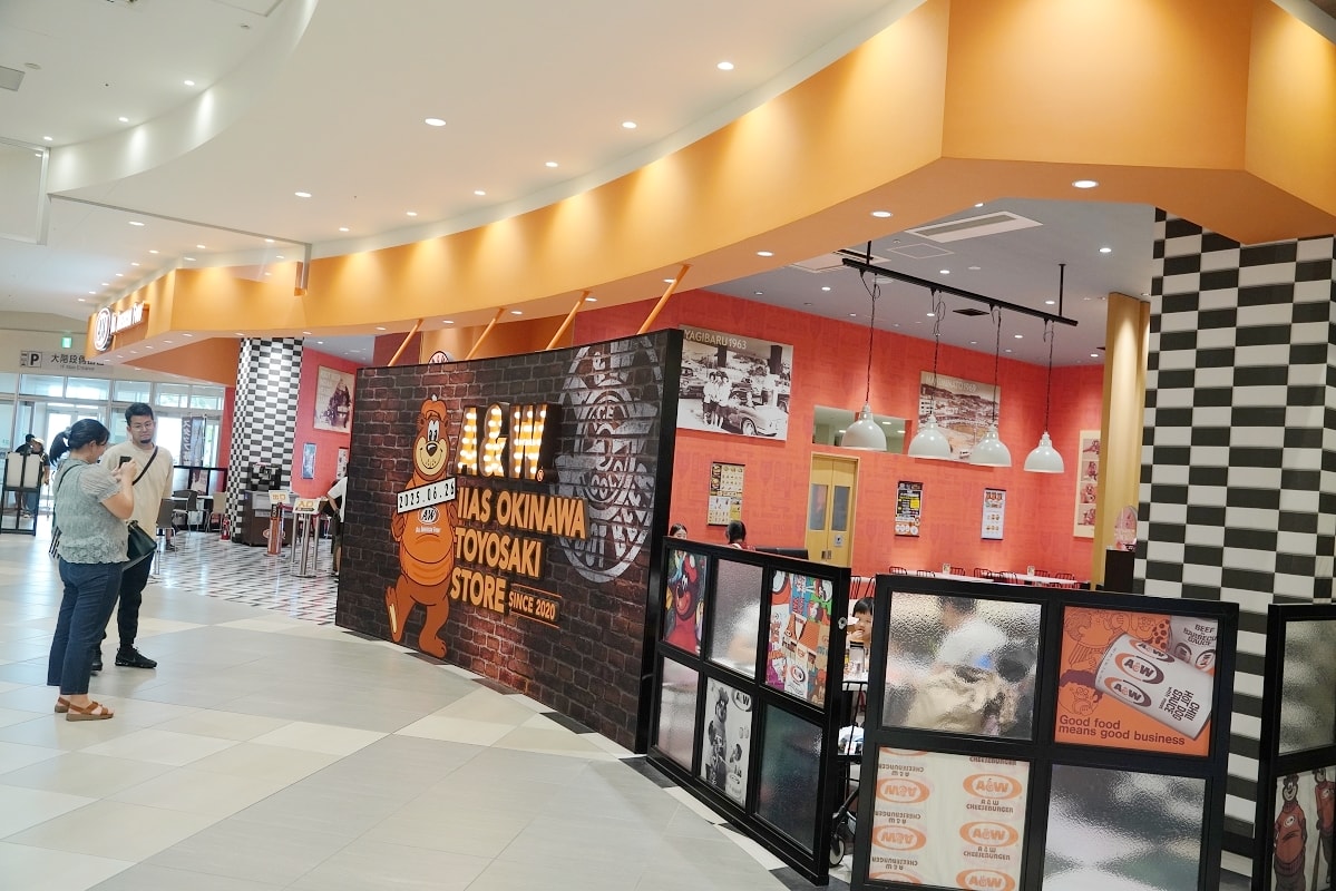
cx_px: 668
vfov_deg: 43.6
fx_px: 1114
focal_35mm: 30
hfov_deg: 61.9
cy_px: 446
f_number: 4
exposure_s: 1/160
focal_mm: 30
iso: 1600
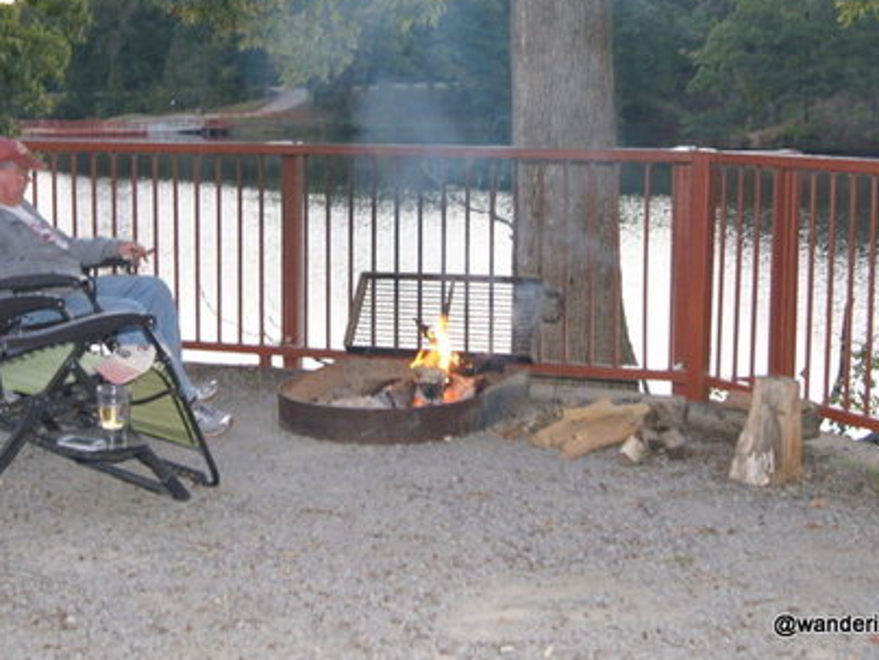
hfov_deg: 32.2
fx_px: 1524
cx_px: 405
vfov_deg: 24.3
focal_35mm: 60
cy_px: 229
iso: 500
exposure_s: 1/15
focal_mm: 28
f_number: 4.5
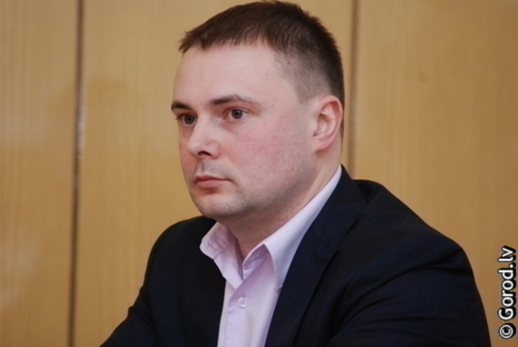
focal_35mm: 330
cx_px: 259
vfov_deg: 4.2
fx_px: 4756
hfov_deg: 6.2
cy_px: 174
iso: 1000
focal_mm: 220
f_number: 5
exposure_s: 1/125
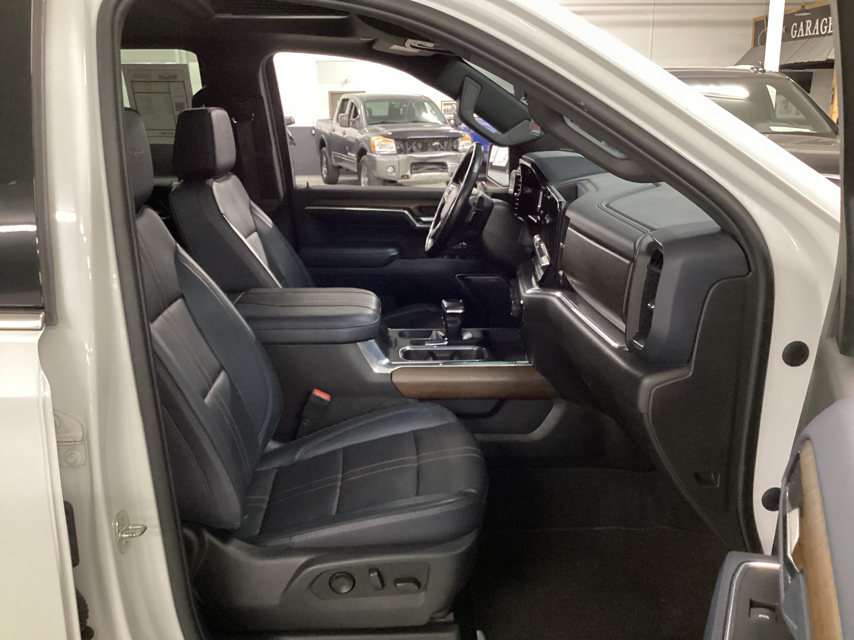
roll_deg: +1.3
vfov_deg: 45.4
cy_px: 320
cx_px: 427
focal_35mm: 31
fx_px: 765
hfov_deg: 58.4
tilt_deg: -16.4
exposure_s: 1/25
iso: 500
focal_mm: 3.3
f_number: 2.4
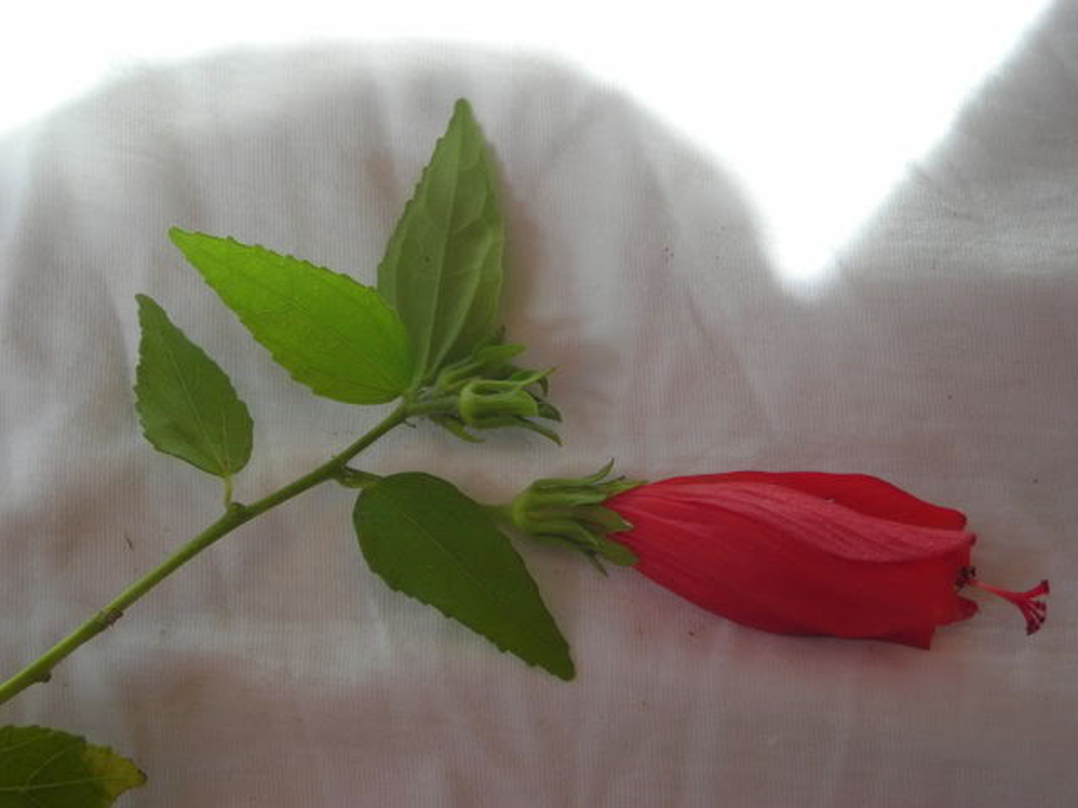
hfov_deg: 25.3
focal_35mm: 77
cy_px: 404
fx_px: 2398
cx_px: 539
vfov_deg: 19.1
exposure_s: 1/140
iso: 50
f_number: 4.2
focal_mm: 12.7
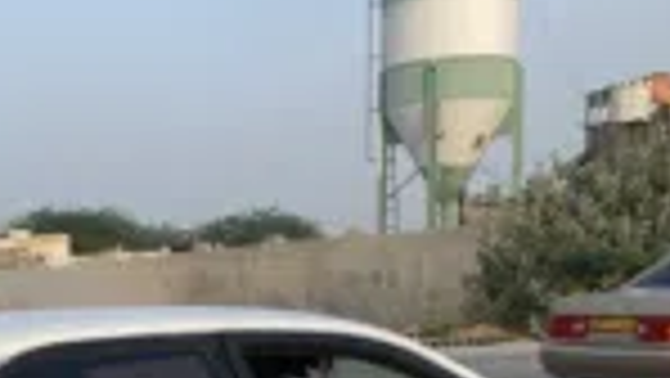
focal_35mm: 76
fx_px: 1351
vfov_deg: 14.5
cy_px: 612
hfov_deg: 26.8
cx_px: 54
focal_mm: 4.25
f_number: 1.8
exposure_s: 1/1157
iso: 32
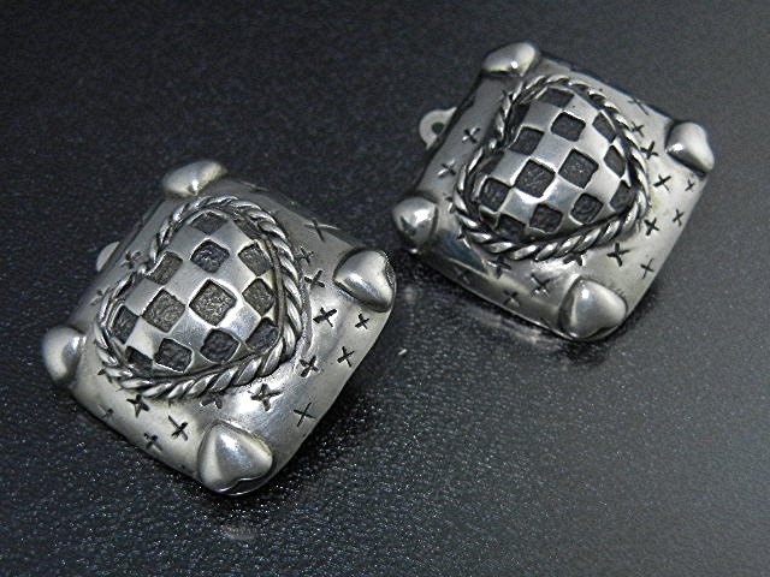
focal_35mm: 52
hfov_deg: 36.8
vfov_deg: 28.0
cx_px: 385
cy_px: 288
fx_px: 1157
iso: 764
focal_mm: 9.3
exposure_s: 1/30
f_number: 7.8
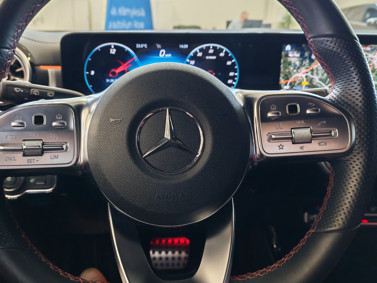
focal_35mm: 33
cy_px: 140
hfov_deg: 55.3
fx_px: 359
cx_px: 170
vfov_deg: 42.9
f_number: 1.9
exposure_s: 1/100
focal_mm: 6.12
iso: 809
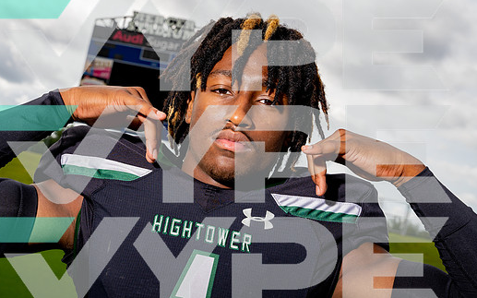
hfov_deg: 36.3
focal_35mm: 56
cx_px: 217
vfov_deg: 23.1
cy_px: 155
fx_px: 728
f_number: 8
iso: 200
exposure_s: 1/250
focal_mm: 49
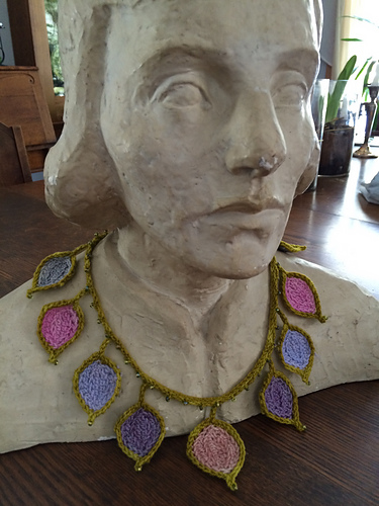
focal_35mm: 29
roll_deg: +0.9
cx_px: 190
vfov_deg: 61.7
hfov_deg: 48.2
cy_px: 253
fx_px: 423
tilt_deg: -22.8
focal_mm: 4.15
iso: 160
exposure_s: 1/30
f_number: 2.2
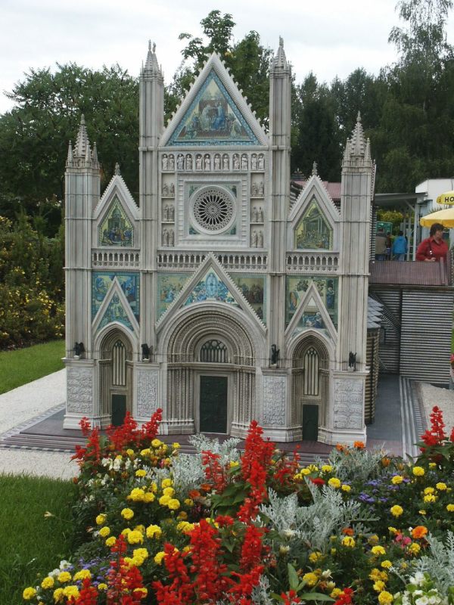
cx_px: 227
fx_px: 804
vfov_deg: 41.2
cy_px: 302
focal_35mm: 46
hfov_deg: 31.5
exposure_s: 1/90
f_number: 8
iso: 64
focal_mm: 9.6
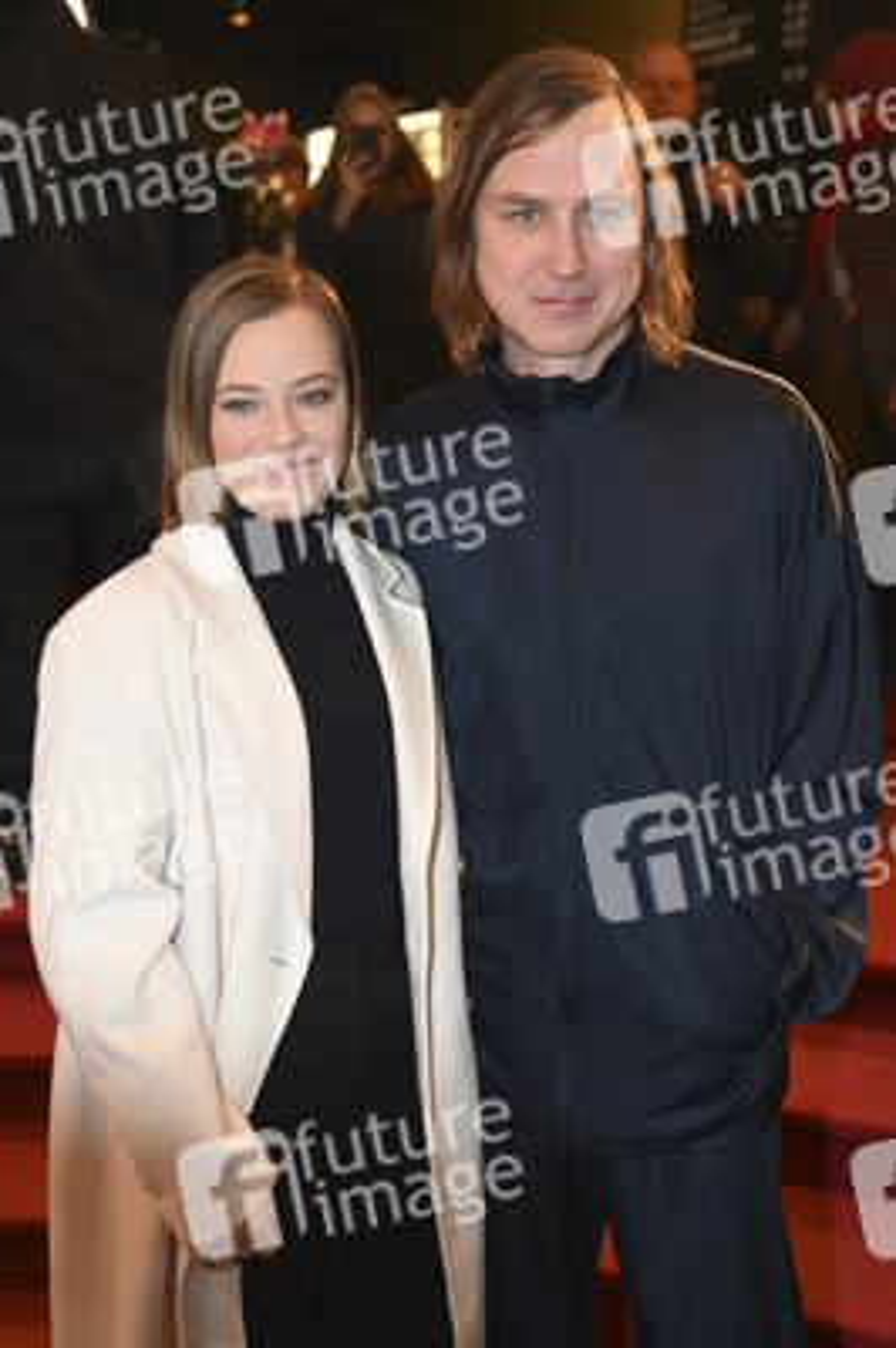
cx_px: 448
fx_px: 1496
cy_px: 674
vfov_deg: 48.5
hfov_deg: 33.3
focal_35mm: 40
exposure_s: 1/200
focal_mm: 40
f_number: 2.8
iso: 1000
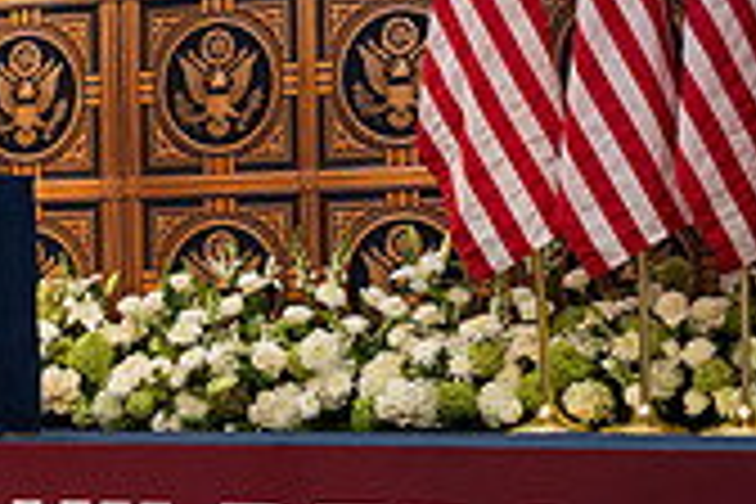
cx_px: -243
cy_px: 191
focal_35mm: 159
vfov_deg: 8.6
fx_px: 3339
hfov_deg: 12.5
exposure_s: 1/160
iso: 250
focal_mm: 46
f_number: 4
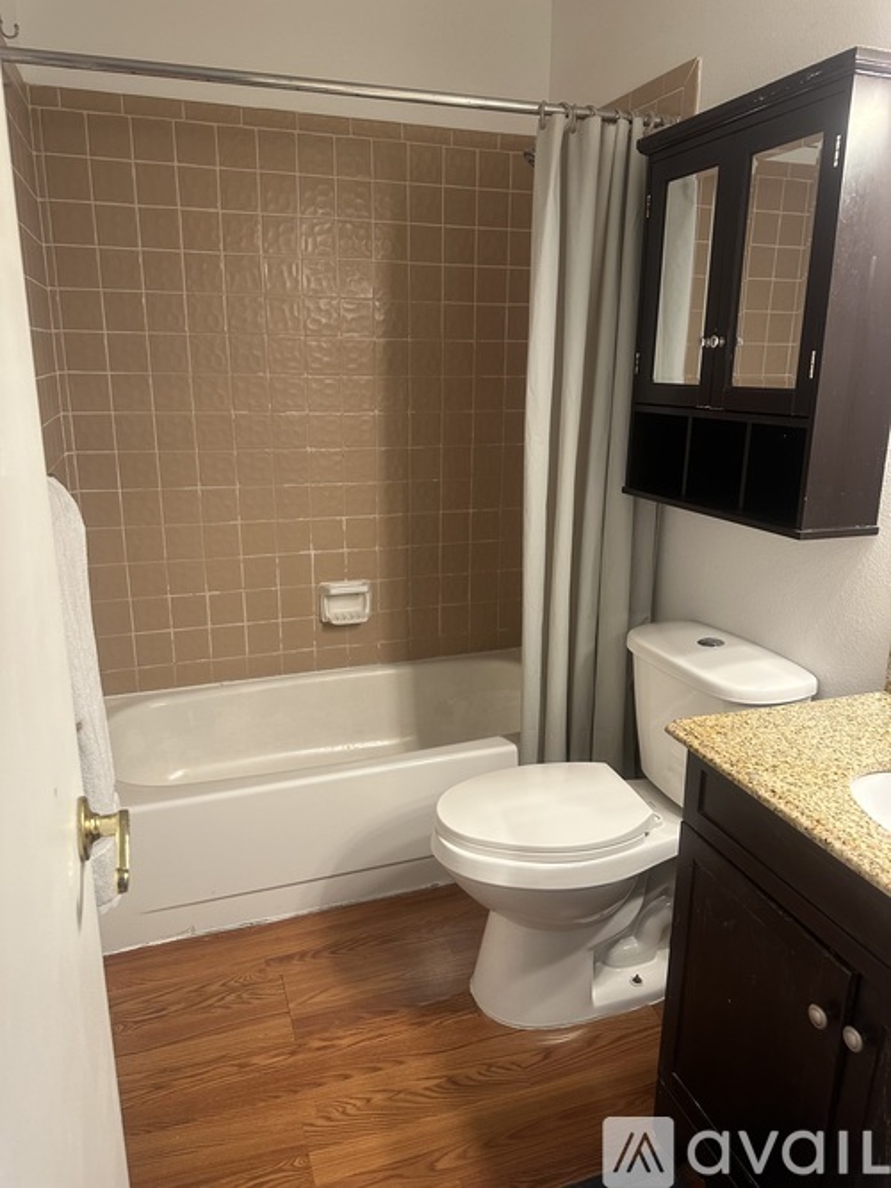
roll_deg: -1.0
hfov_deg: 56.8
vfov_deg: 71.6
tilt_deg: -14.5
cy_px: 594
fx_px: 824
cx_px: 446
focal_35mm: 24
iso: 200
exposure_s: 1/60
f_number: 1.78
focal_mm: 6.86
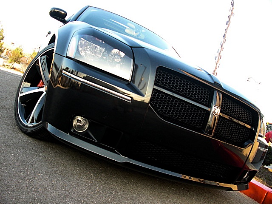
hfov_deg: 51.4
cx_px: 136
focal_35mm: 36
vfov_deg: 39.7
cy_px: 102
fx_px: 283
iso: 100
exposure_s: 1/125
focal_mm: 6.3
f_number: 2.8
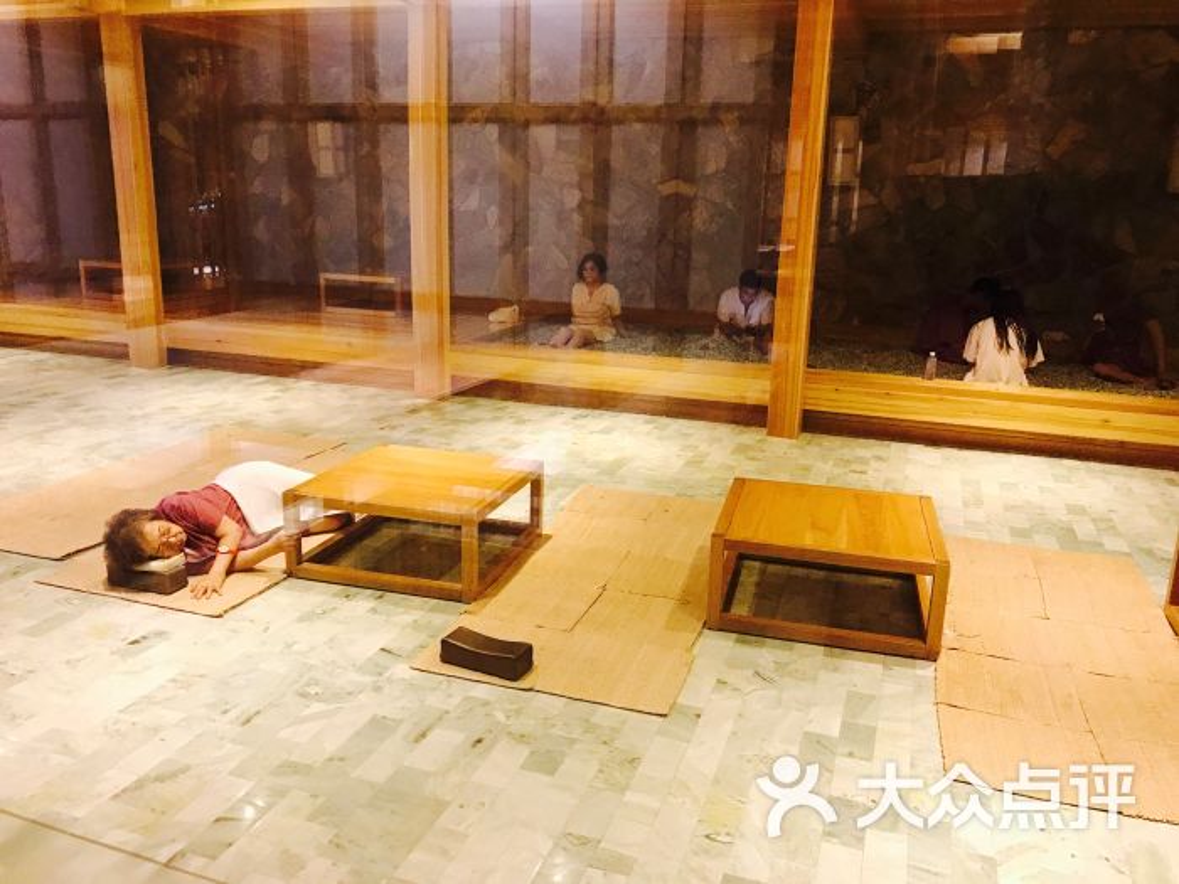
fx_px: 954
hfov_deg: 63.4
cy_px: 442
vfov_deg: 49.7
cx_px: 590
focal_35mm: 28
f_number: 1.8
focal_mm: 3.99
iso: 100
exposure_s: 1/14
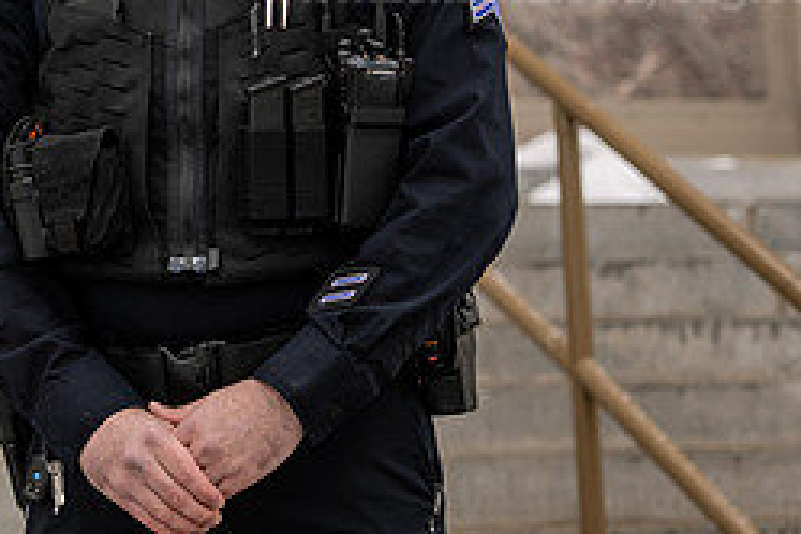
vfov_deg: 6.9
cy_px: 56
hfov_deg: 10.2
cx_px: 113
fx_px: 4450
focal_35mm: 200
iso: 125
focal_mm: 86
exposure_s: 1/500
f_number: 4
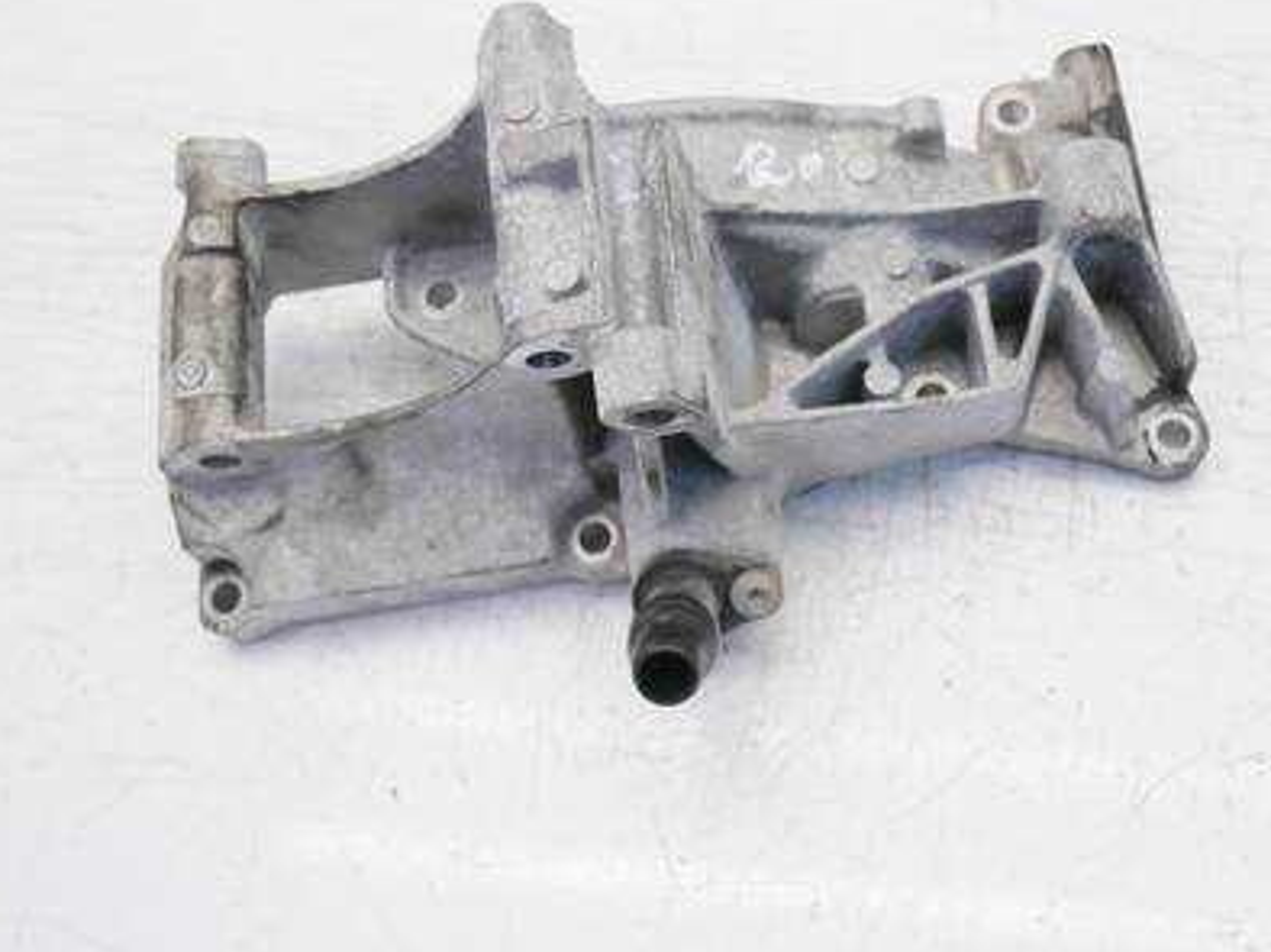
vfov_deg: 36.6
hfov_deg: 47.7
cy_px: 378
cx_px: 732
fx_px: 1431
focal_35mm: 39
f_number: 4
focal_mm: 16
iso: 200
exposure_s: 1/80
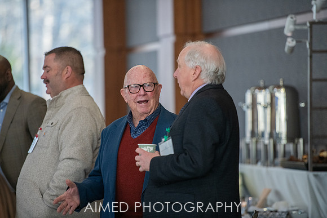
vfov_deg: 6.9
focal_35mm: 200
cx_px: 164
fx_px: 1817
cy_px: 109
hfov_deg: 10.3
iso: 1600
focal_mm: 200
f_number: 2.8
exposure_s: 1/200
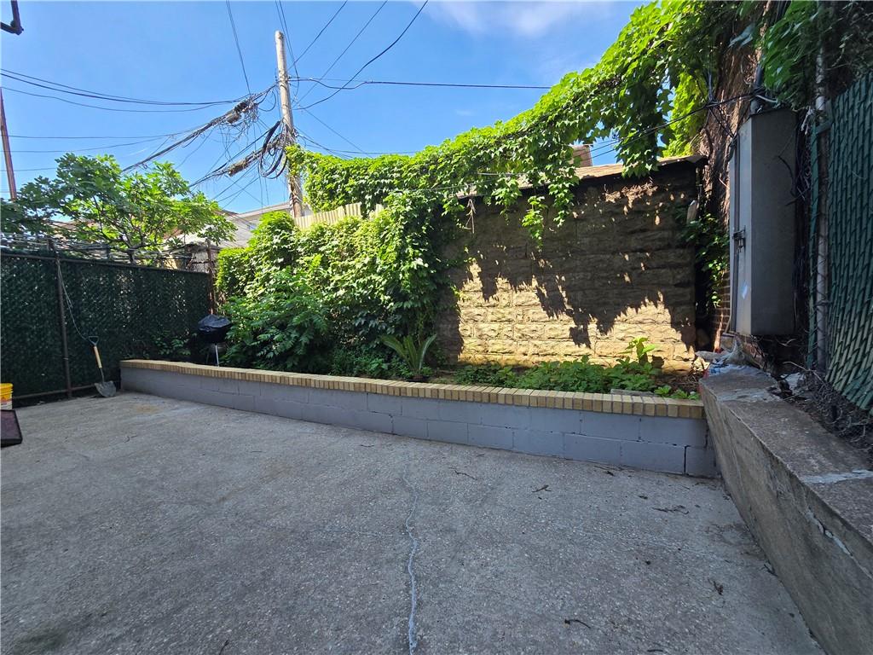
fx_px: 328
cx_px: 436
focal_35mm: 13
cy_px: 328
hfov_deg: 106.2
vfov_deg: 89.9
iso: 50
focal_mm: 2.2
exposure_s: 1/661
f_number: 2.2
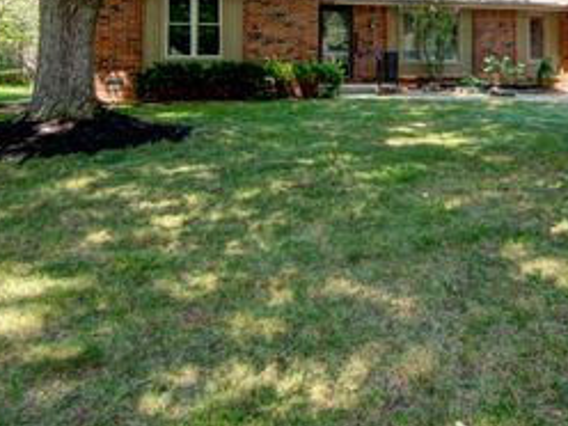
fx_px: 509
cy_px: 56
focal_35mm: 31
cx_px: 431
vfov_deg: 42.3
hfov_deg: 55.4
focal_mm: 16
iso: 100
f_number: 6.7
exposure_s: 1/20
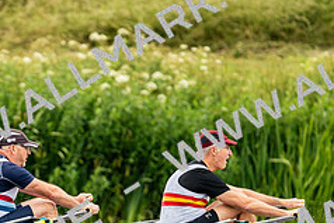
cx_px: 60
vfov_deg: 0.9
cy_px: 196
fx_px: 13590
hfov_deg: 1.4
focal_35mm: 1464
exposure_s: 1/2000
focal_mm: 600
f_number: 6.3
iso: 1000
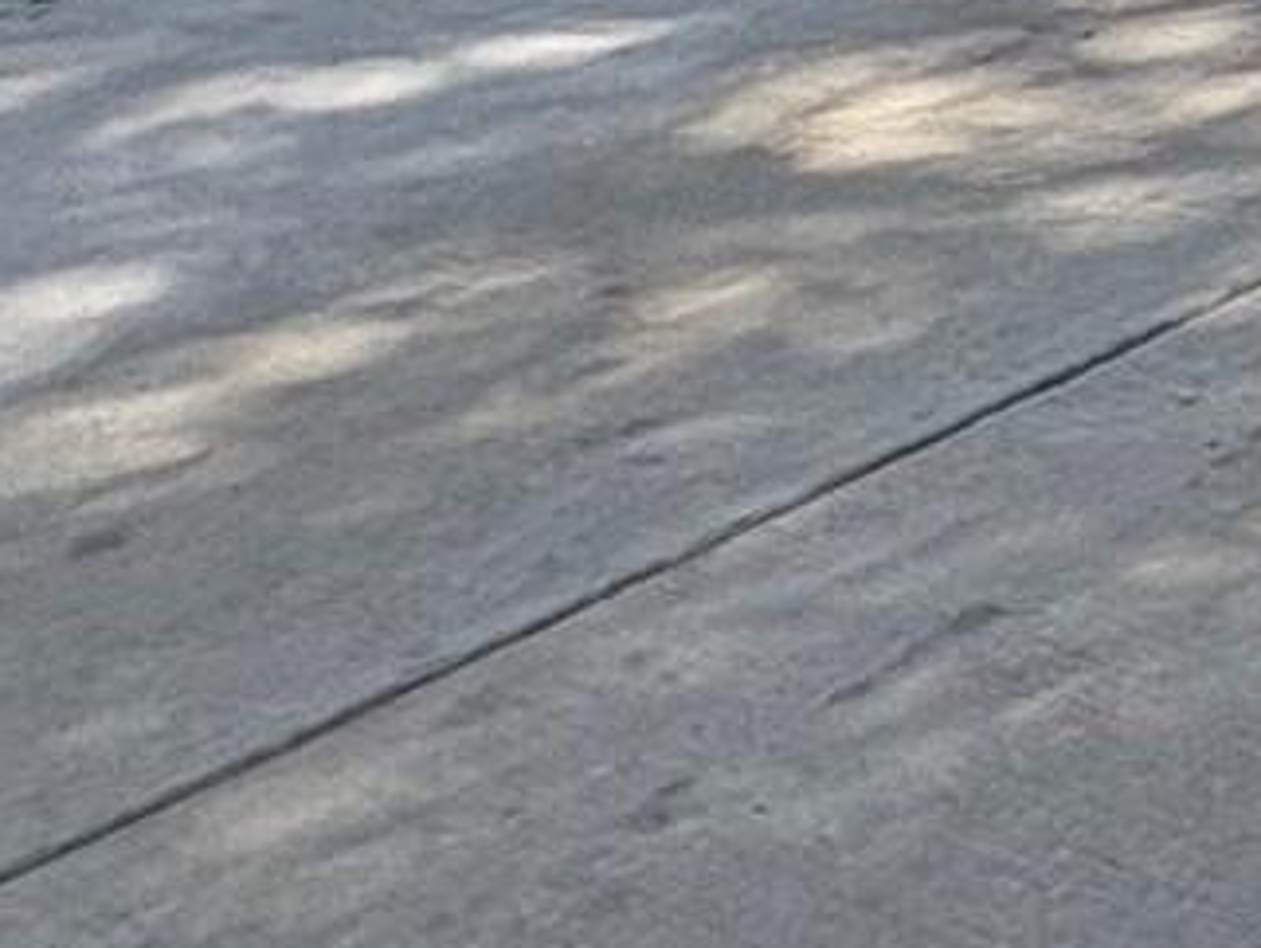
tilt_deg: -5.6
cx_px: 3246
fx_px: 3245
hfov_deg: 13.6
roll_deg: +1.2
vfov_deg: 14.0
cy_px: -936
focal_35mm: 89
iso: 40
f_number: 2.2
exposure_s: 1/771
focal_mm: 2.22
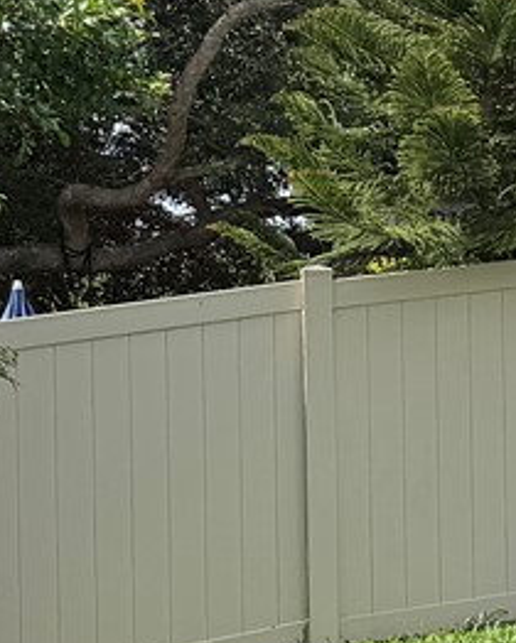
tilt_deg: -0.2
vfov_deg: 13.4
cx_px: 1632
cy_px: 420
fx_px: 2727
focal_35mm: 143
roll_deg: +0.8
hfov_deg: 8.6
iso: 80
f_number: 1.78
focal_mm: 6.76
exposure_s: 1/3584
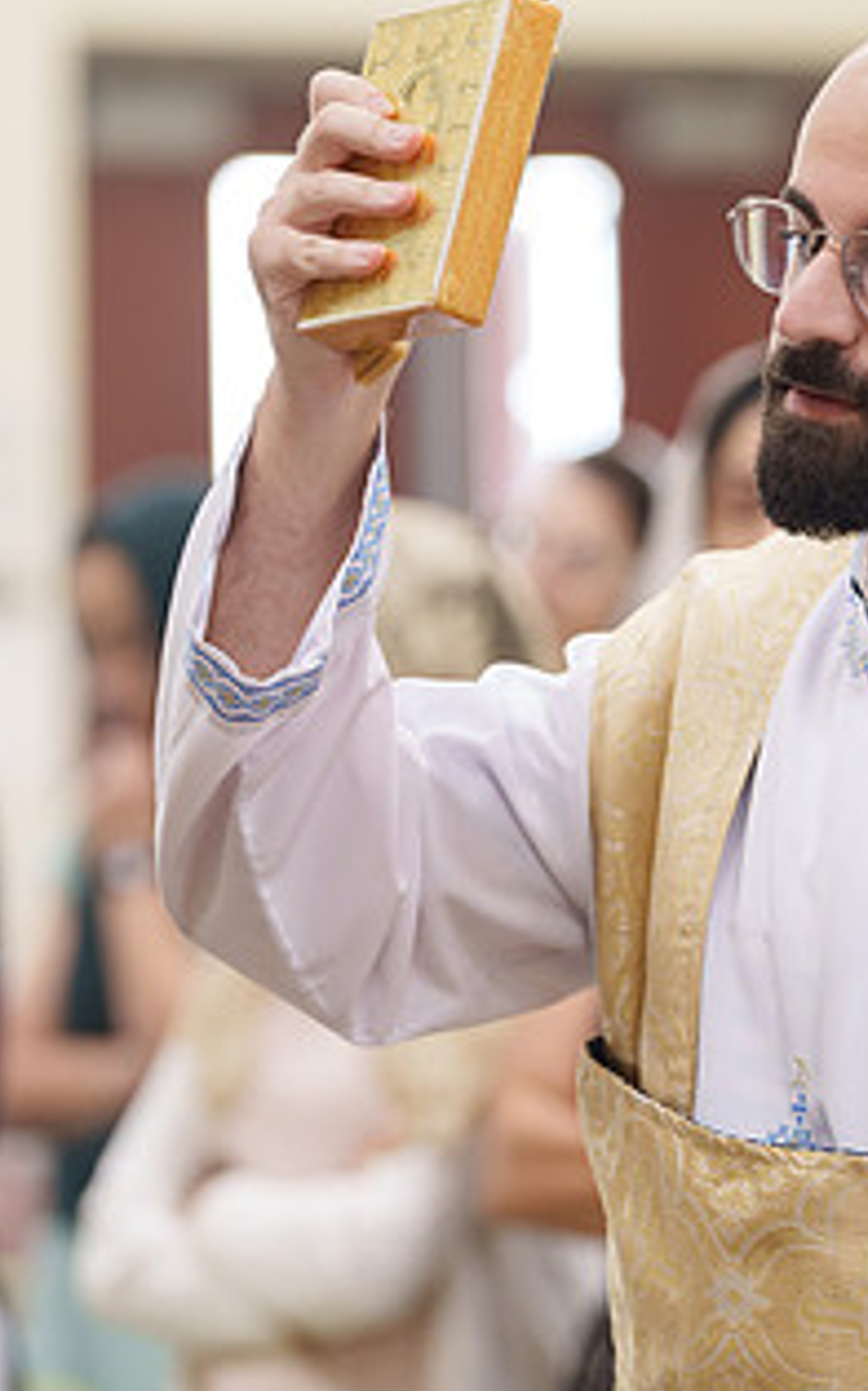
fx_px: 10418
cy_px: 631
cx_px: 726
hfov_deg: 4.8
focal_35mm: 275
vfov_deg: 7.6
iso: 1600
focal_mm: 146
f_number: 2.8
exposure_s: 1/160
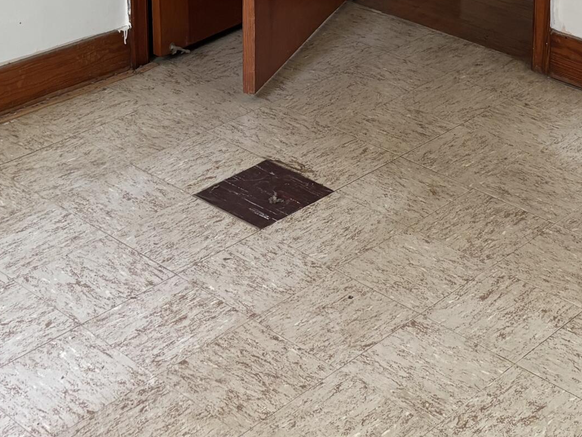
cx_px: 425
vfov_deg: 18.2
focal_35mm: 74
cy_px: -173
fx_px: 1244
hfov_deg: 26.0
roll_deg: -0.5
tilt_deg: -12.3
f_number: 1.6
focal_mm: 5.96
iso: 125
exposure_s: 1/82
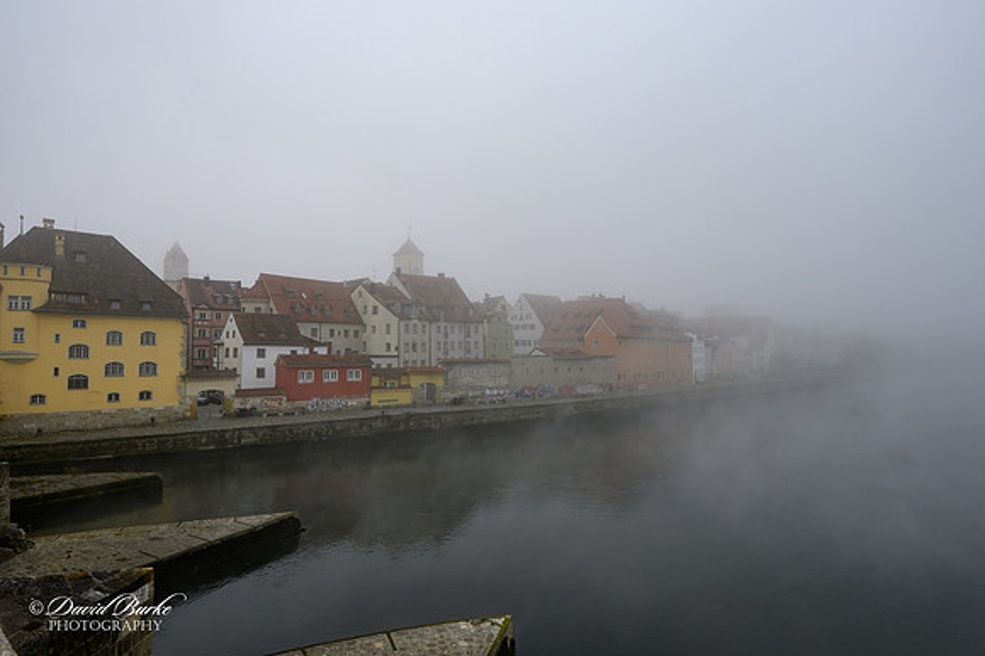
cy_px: 328
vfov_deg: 59.4
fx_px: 574
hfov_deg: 81.2
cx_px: 492
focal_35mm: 21
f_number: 8
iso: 140
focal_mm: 14
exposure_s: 1/160
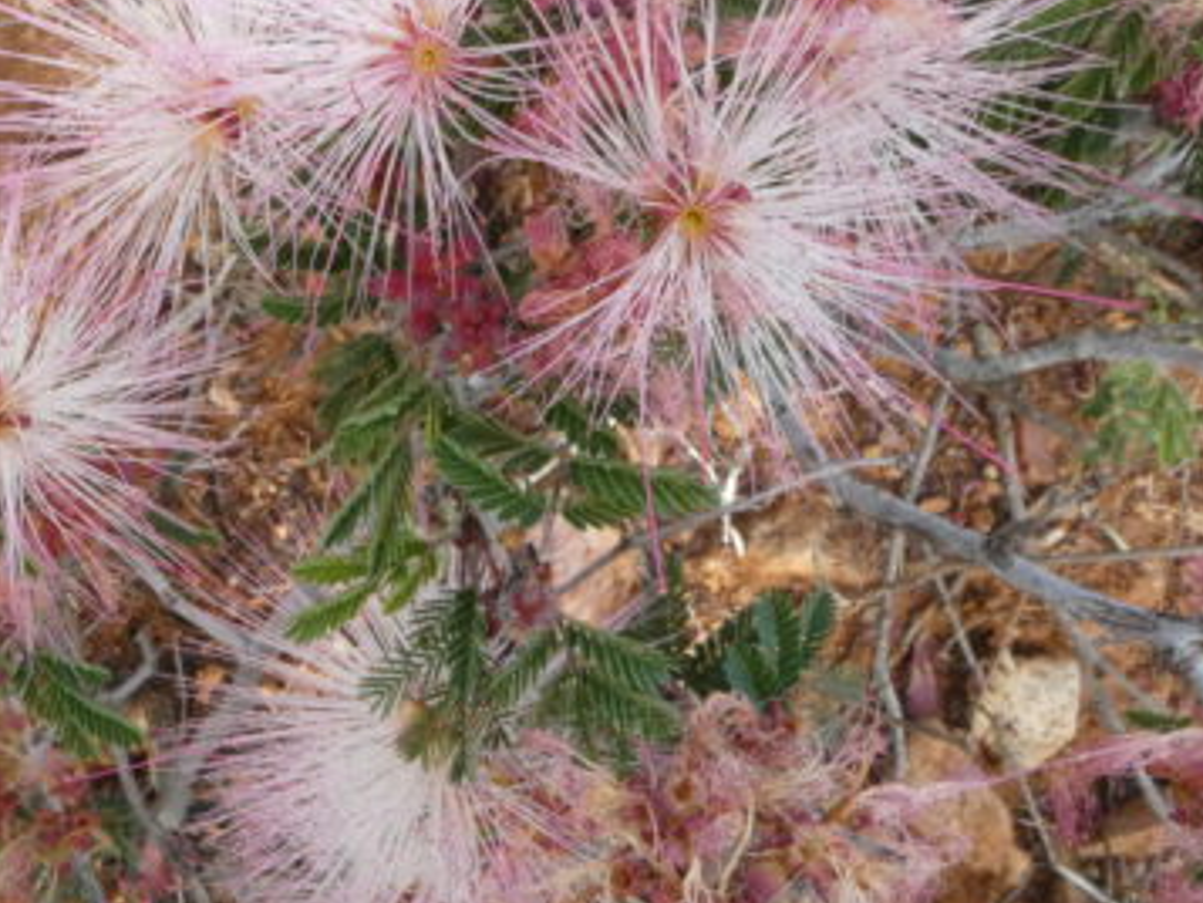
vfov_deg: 30.9
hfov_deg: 39.0
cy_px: 507
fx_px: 1634
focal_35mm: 47
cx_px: 256
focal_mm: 4.3
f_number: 8
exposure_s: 1/60
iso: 250
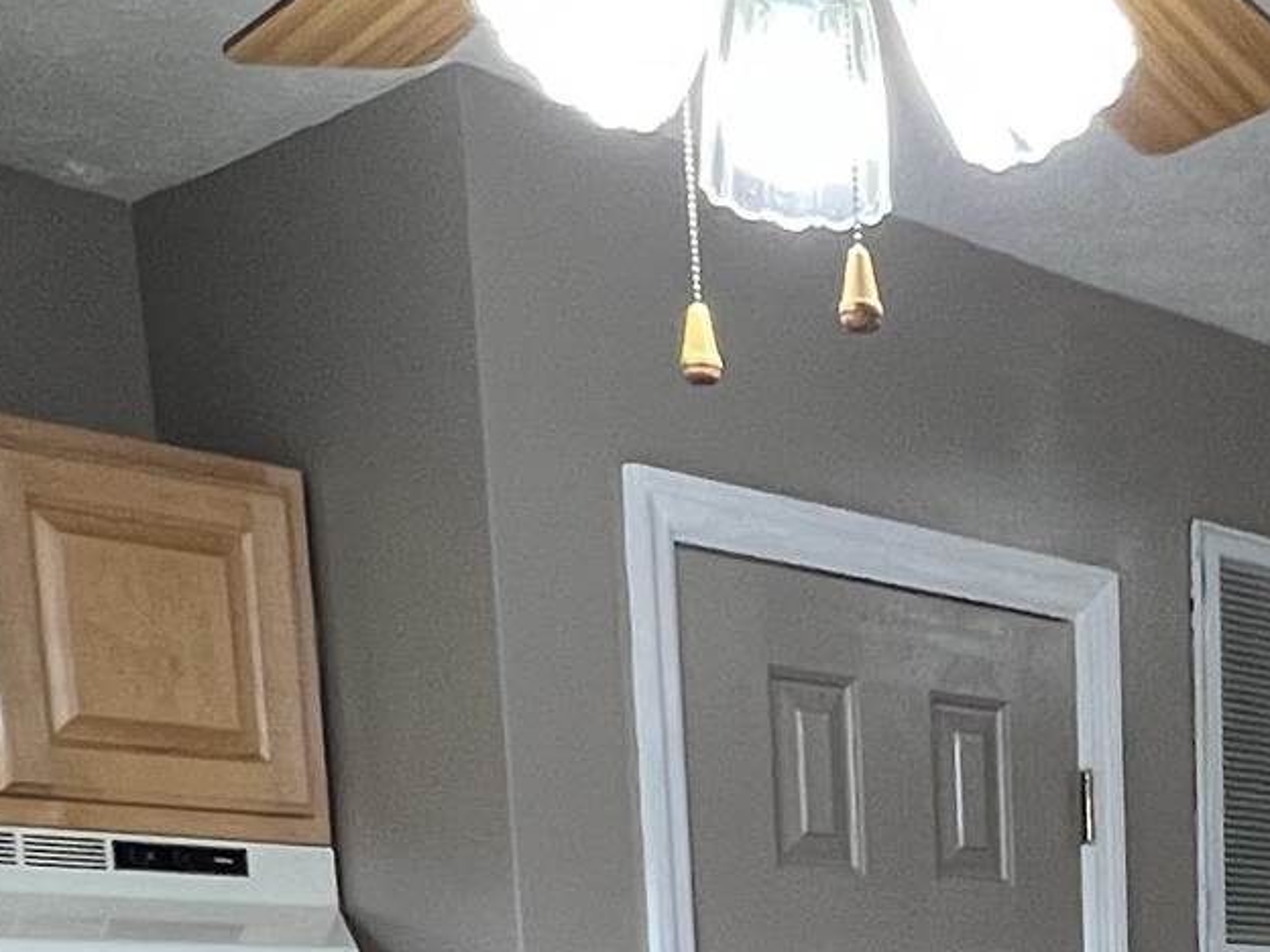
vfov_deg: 19.2
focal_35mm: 64
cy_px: 1542
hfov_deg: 27.7
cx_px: 1386
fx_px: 2348
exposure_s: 1/120
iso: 200
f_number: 1.8
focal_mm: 1.57
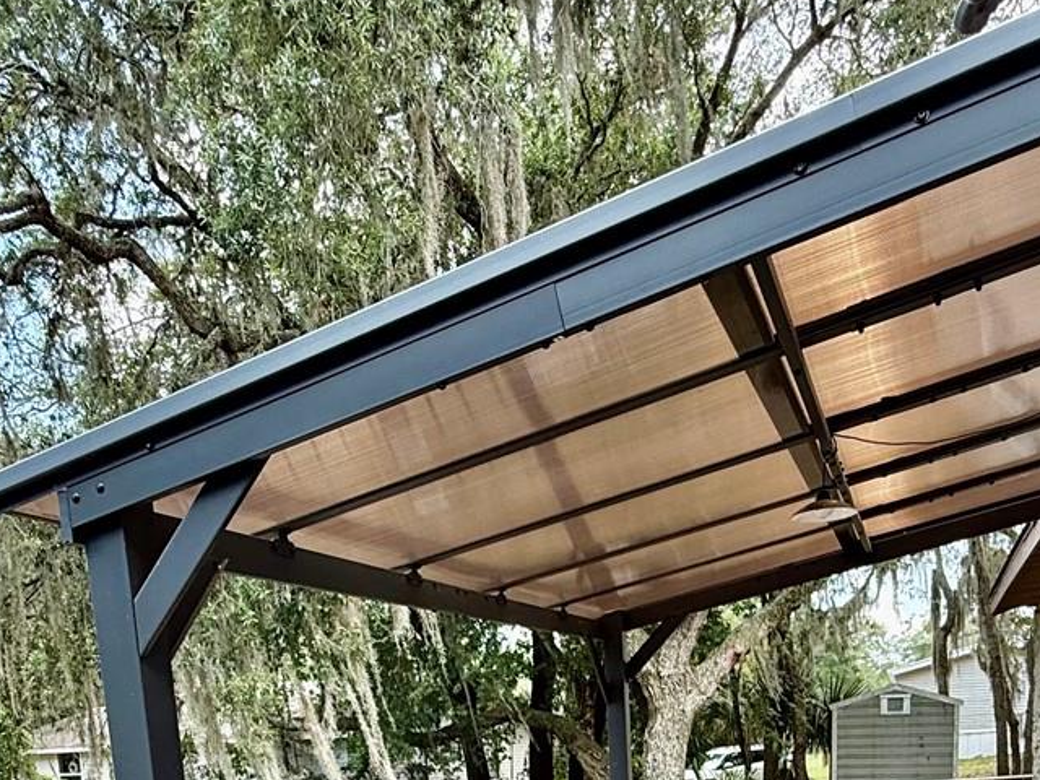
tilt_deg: -7.1
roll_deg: +1.7
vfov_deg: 34.5
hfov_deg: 52.6
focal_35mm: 35
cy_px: 878
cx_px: 526
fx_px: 1052
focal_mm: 2.22
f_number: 2.2
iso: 64
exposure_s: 1/197
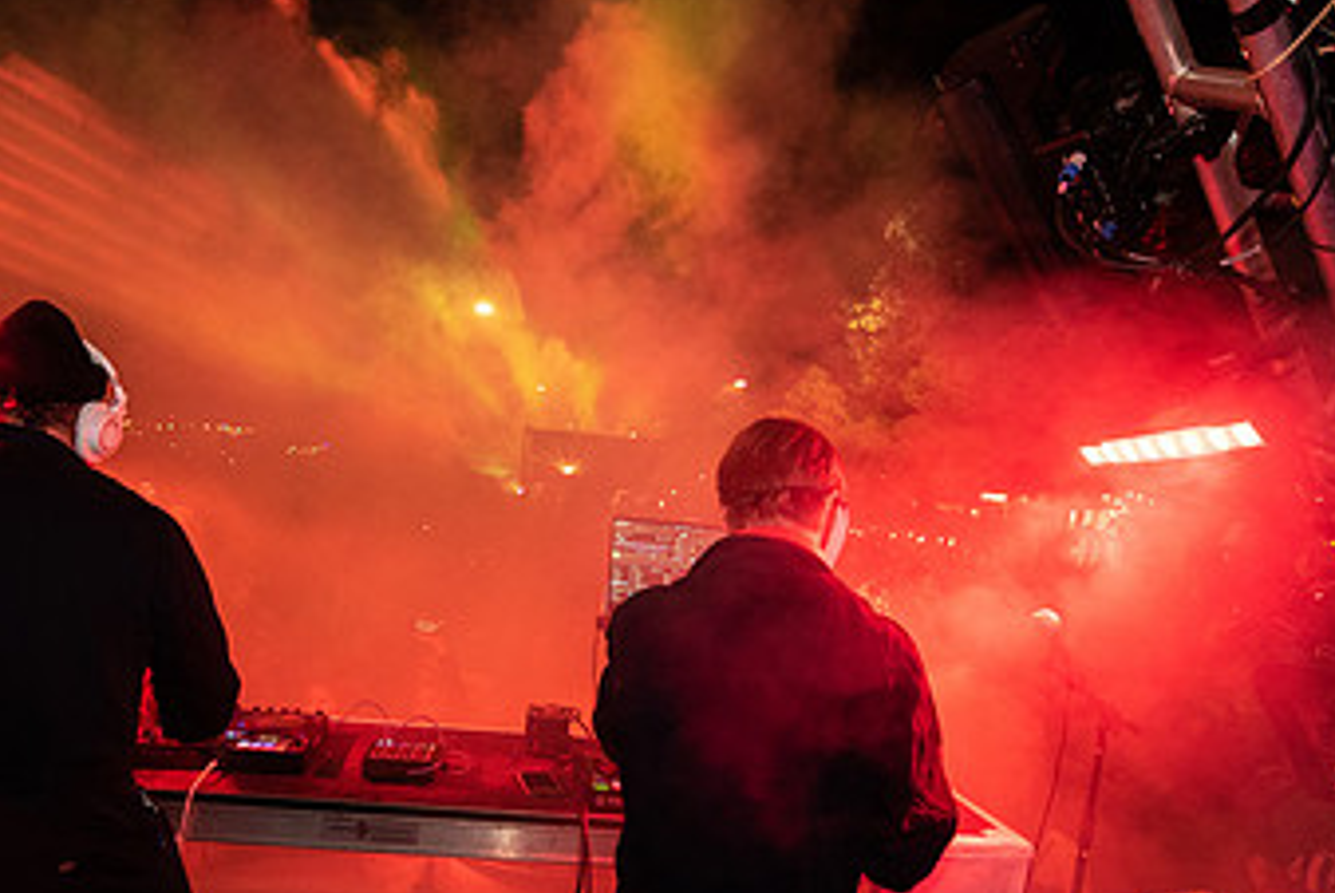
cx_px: 573
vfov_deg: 51.5
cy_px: 642
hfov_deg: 73.3
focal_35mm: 24
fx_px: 891
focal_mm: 14
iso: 2000
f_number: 3.5
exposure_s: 1/80
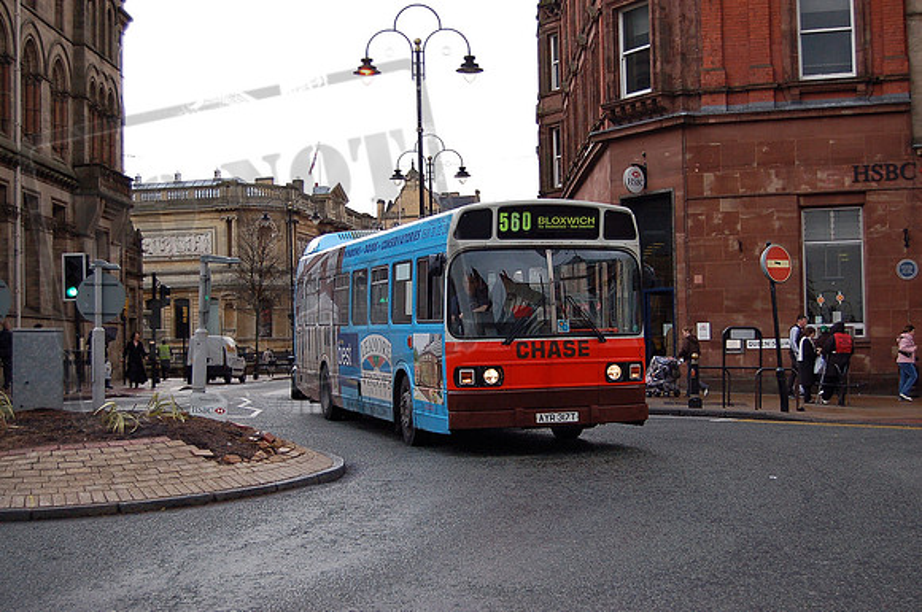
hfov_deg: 38.9
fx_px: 1304
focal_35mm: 51
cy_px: 306
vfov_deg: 26.4
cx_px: 461
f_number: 4.5
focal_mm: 34
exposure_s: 1/500
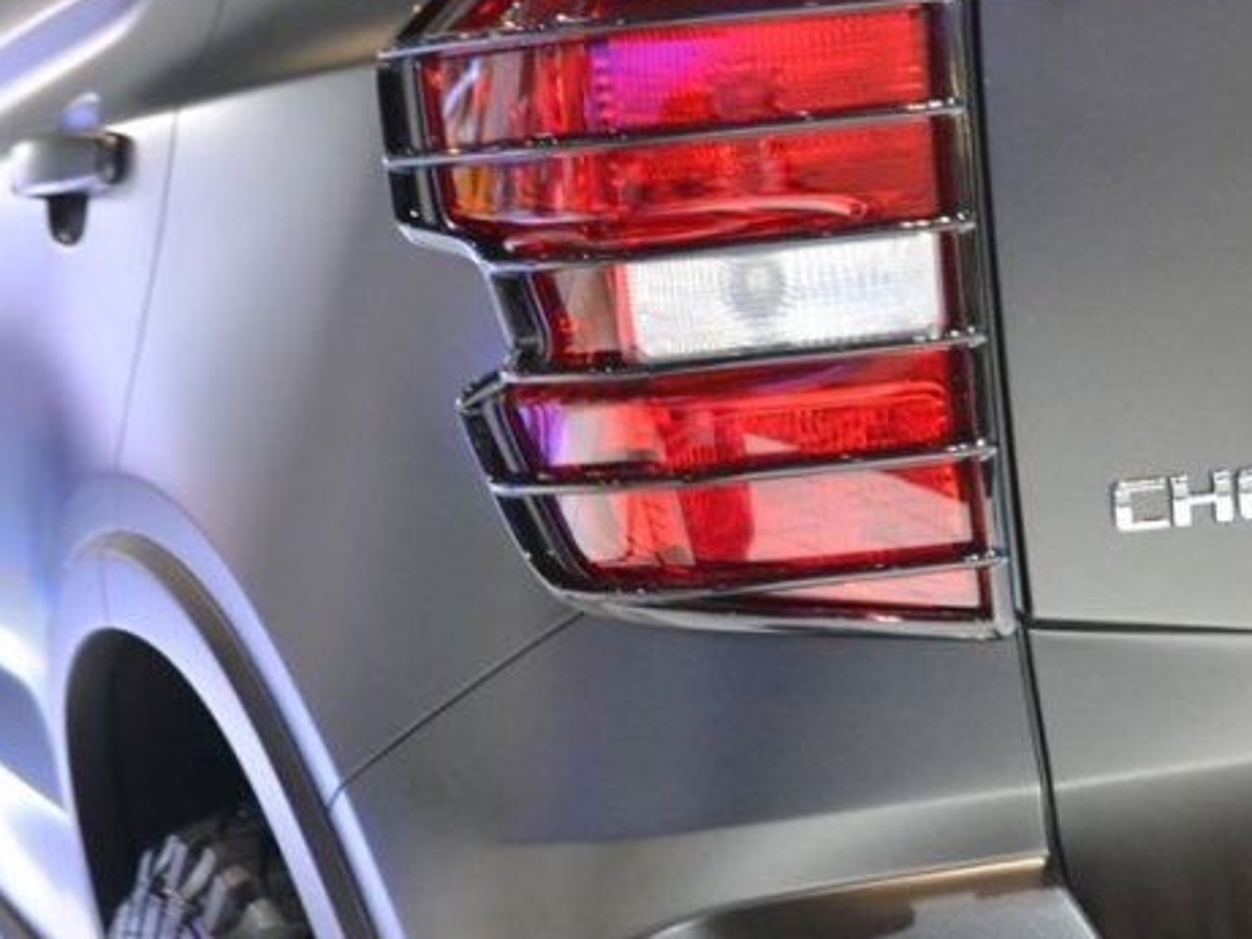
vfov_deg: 14.8
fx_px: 3618
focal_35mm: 100
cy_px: 381
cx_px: 975
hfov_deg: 19.5
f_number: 5.3
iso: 2000
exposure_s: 1/60
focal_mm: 40
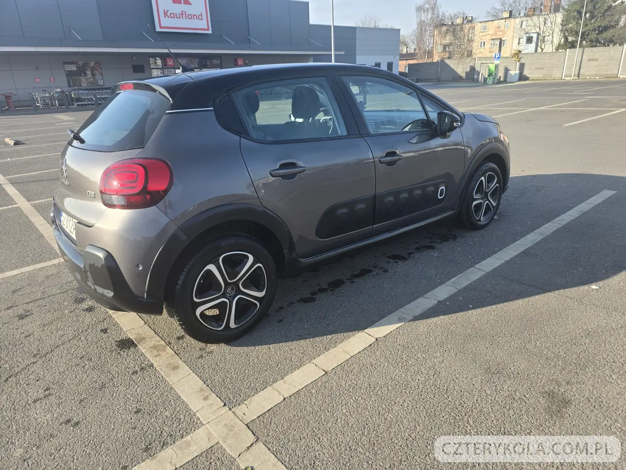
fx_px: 416
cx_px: 313
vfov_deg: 58.9
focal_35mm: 23
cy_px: 235
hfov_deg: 73.9
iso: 12
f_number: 1.7
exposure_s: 1/223
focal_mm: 6.3
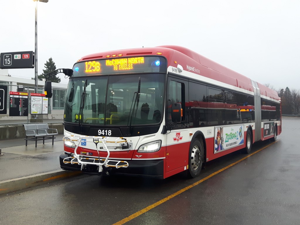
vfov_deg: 45.4
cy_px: 112
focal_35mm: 31
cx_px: 150
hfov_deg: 58.4
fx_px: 269
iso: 64
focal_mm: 3.7
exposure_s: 1/100
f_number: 1.9
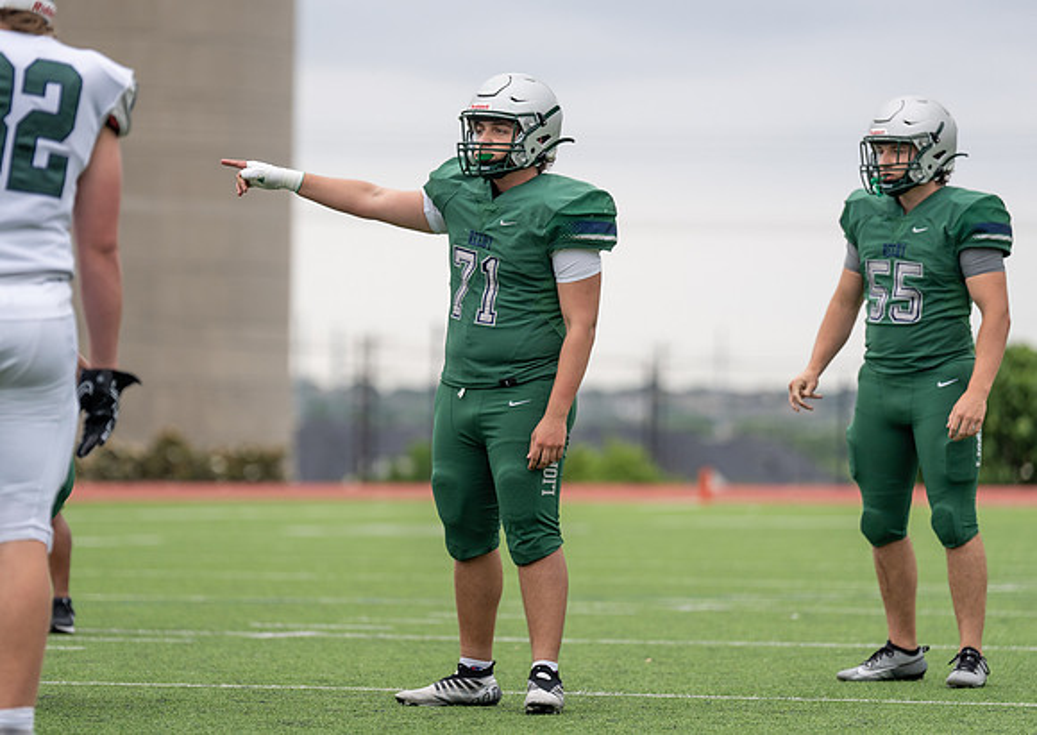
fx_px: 5672
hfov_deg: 10.4
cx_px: 463
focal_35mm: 193
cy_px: 318
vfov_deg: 7.4
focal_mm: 160
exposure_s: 1/1250
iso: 250
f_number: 2.8
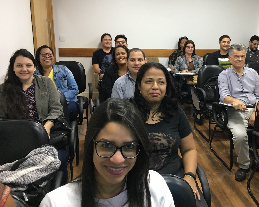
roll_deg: -1.4
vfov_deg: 39.1
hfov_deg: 47.2
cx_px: 172
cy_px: 94
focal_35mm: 38
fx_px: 291
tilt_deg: -12.4
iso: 100
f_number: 2.2
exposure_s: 1/30
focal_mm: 4.15
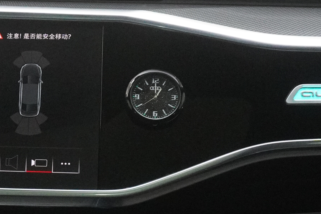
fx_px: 1159
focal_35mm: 130
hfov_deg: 15.2
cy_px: 209
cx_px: -67
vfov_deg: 10.5
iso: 6400
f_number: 6.3
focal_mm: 26
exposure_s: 1/80
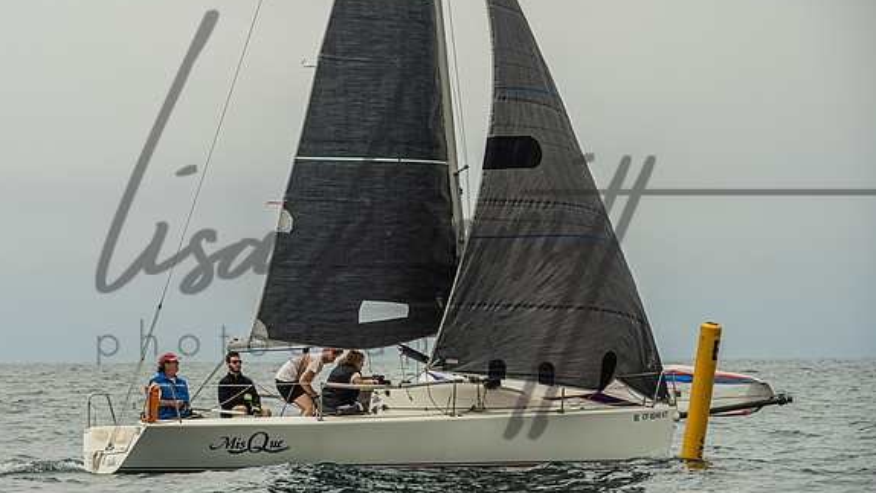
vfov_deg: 9.1
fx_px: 3090
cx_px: 344
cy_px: 248
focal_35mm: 133
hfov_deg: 16.1
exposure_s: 1/1600
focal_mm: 104
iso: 400
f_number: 6.3
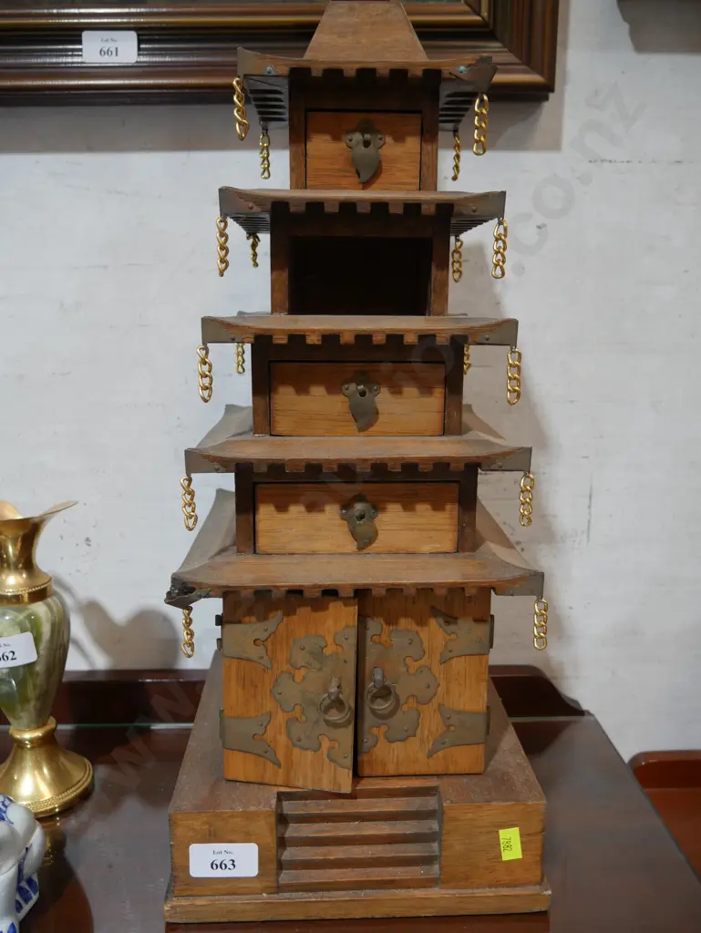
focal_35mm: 28
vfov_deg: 63.4
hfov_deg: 49.8
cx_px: 350
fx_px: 755
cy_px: 466
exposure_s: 1/60
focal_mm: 14
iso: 320
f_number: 3.5
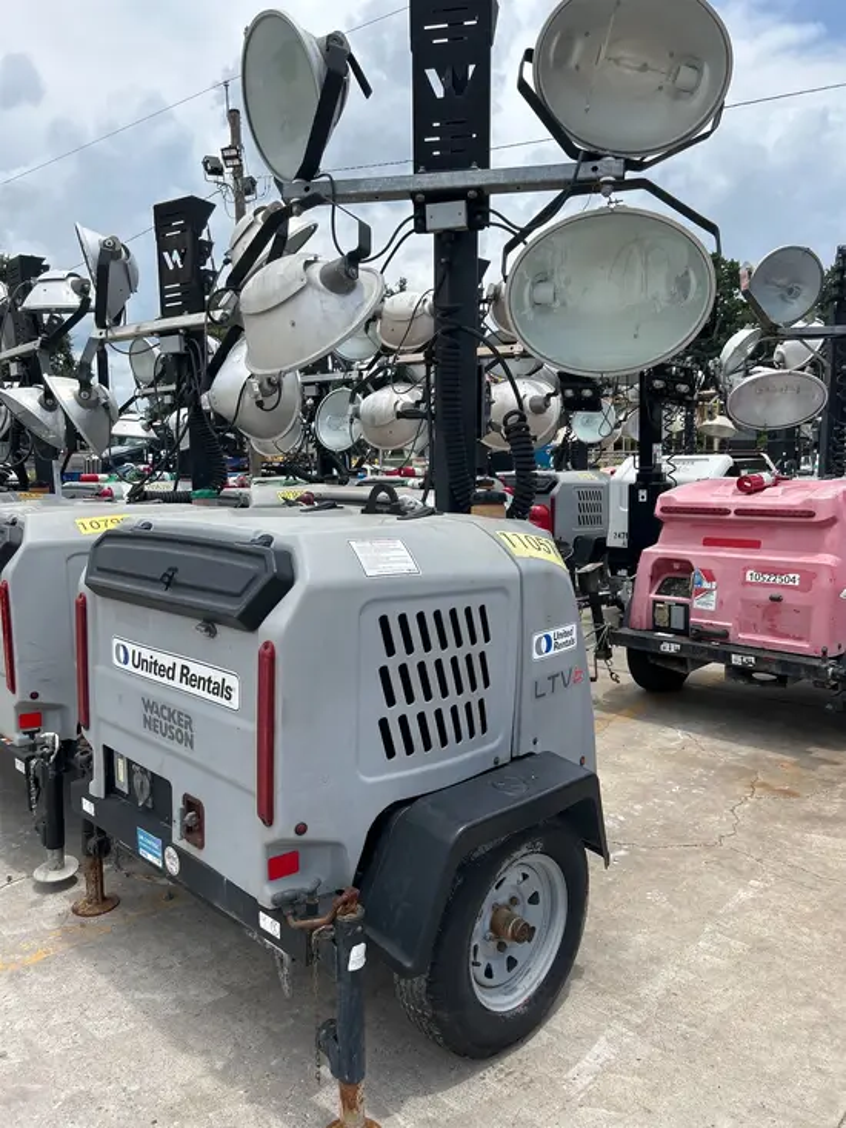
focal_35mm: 26
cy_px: 564
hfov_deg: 53.1
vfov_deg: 67.3
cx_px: 423
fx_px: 847
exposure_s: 1/3165
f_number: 1.5
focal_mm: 5.7
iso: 50
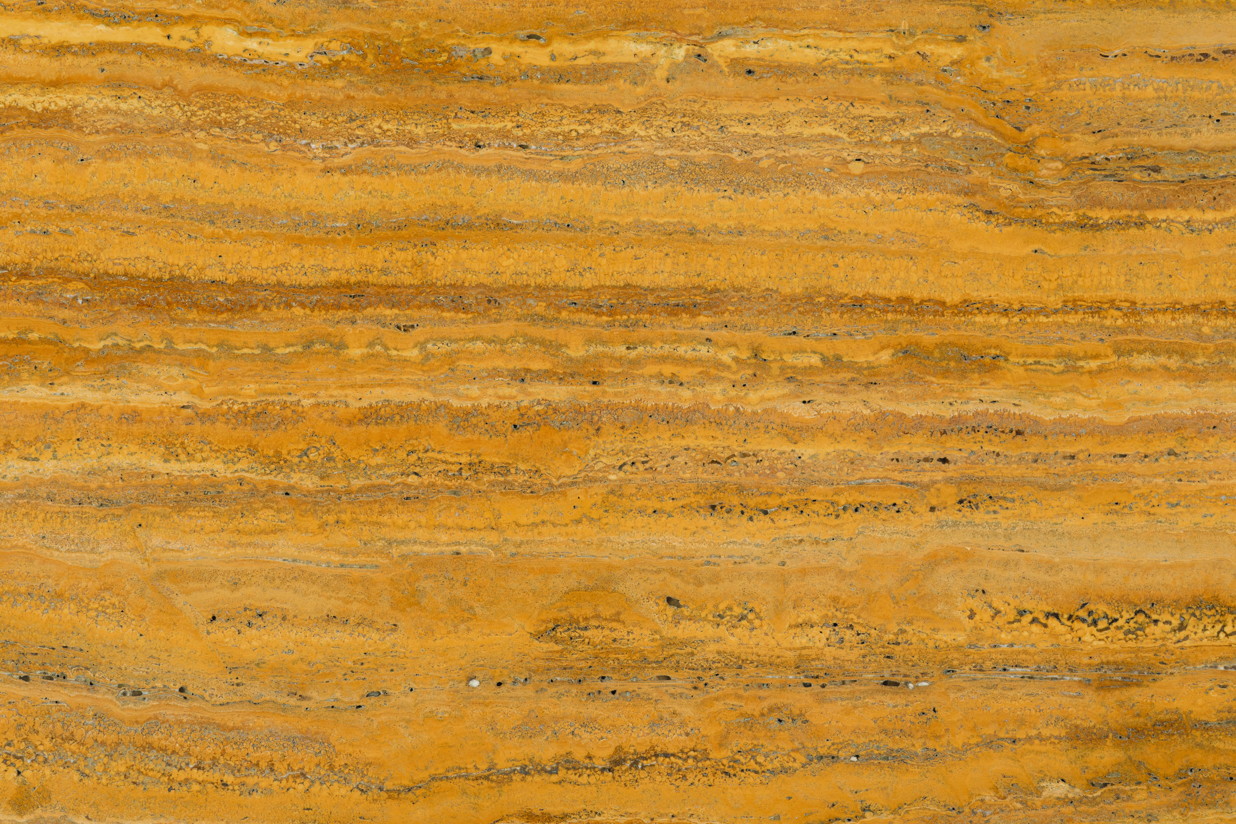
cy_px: 422
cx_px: 592
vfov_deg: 6.1
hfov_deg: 9.1
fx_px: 7724
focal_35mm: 225
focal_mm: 200
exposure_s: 1/125
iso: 200
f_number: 11
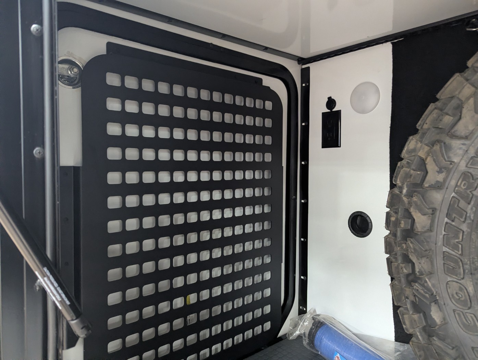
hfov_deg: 71.5
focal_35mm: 24
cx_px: 239
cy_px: 180
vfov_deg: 56.9
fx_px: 332
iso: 2461
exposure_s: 1/120
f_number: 1.85
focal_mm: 6.81
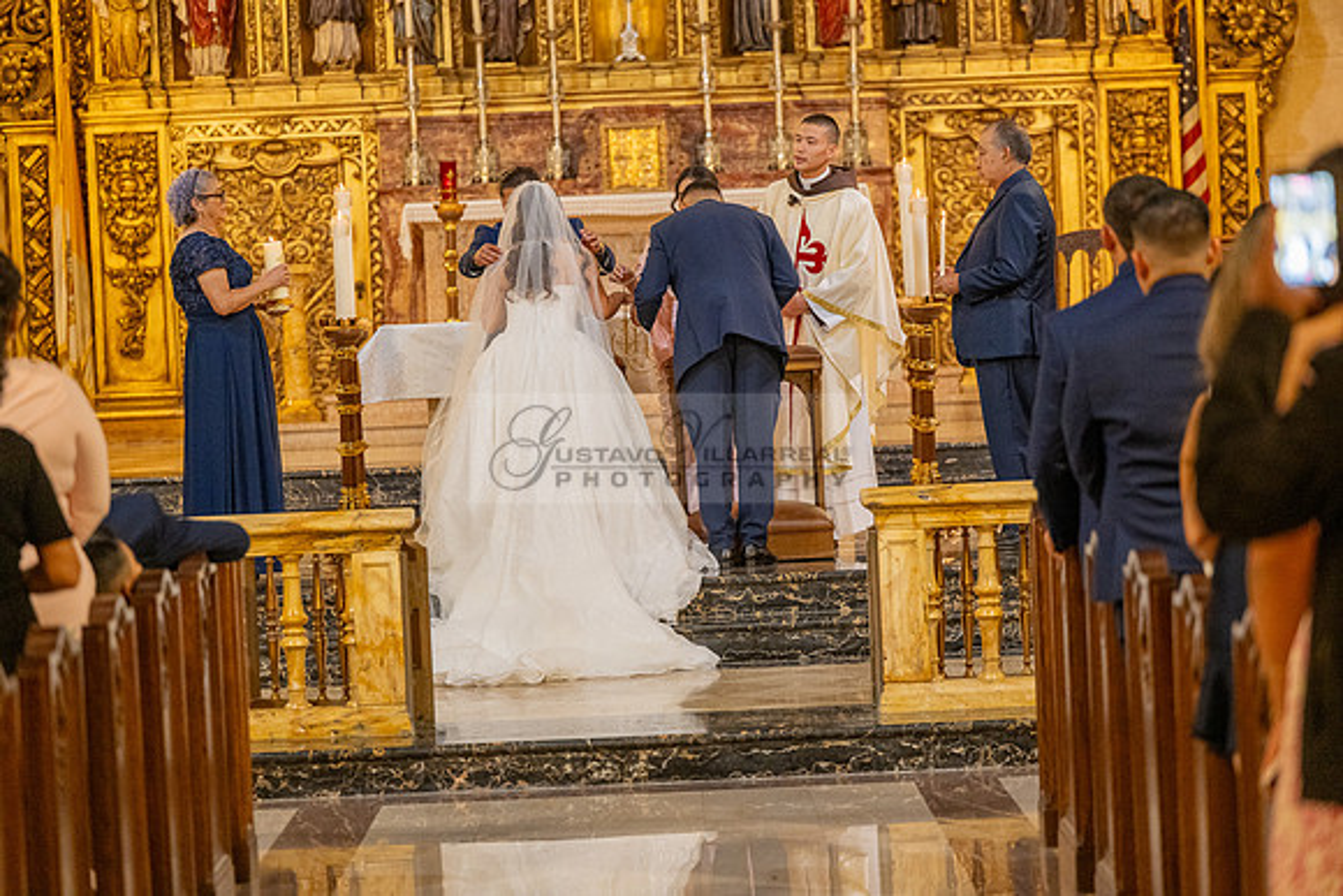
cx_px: 672
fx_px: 4104
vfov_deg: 12.5
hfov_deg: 18.6
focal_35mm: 110
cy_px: 448
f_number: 2.8
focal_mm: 110
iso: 2000
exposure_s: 1/200
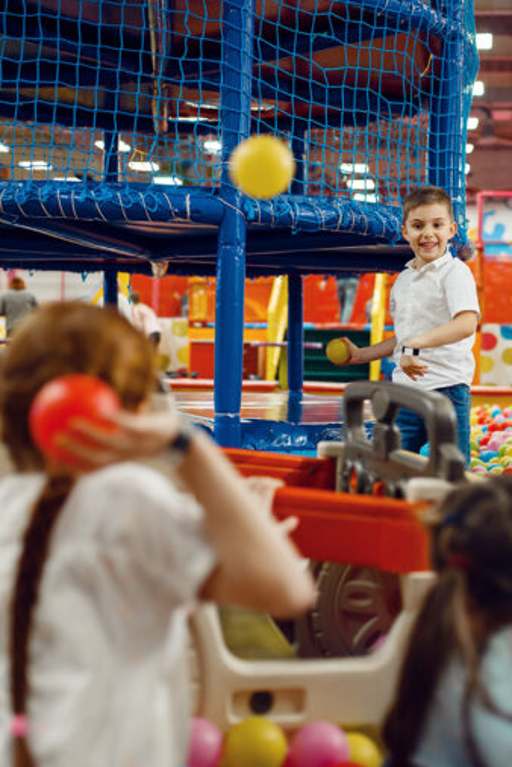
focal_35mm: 53
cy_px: 384
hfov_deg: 25.3
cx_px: 364
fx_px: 1131
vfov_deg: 37.5
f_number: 1.8
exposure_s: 1/200
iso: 1000
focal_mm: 35
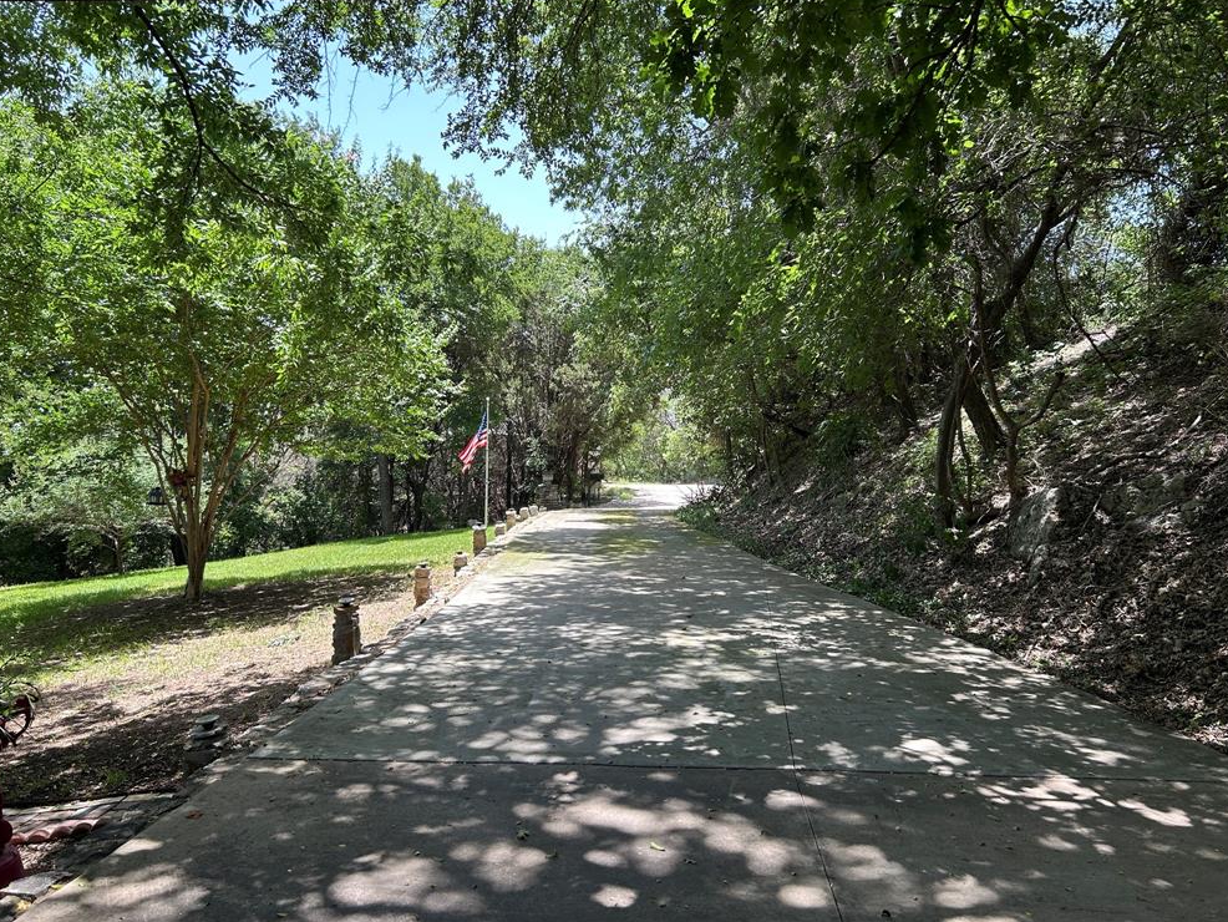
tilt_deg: -1.3
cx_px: 626
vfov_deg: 51.4
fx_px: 958
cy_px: 446
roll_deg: -0.8
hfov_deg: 65.3
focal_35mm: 27
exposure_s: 1/478
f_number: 1.5
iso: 50
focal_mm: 5.7
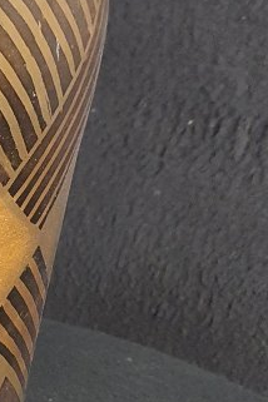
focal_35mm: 101
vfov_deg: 20.1
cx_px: -210
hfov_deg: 12.4
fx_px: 1128
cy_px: 286
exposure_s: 1/33
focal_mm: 4.3
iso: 640
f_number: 1.5
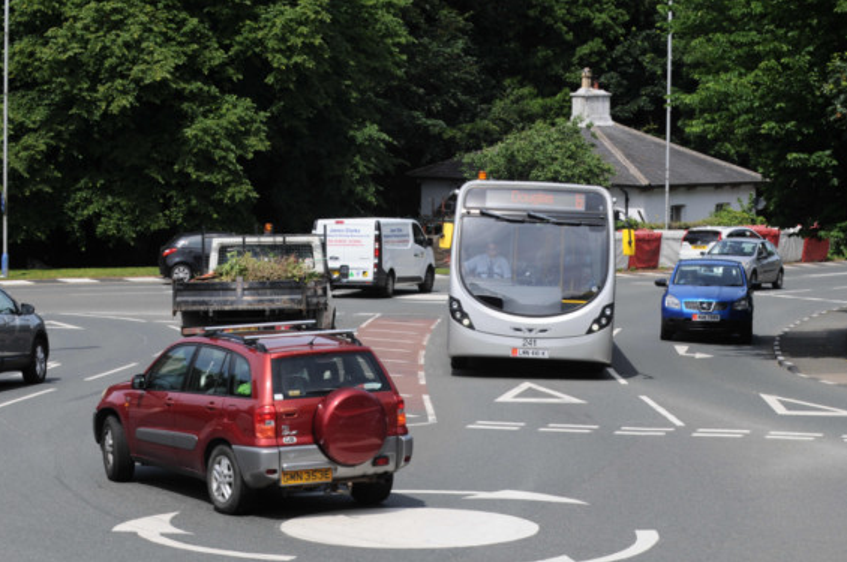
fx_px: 2843
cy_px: 282
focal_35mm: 121
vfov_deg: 11.3
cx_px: 421
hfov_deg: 16.9
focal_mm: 80
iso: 250
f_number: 9
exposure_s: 1/320
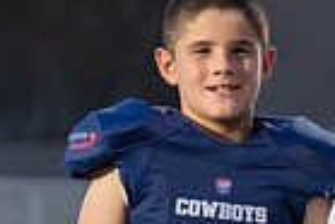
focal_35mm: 413
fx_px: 3847
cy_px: 266
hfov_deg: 5.0
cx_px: 340
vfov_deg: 3.3
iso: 100
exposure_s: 1/640
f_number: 3.2
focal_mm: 99
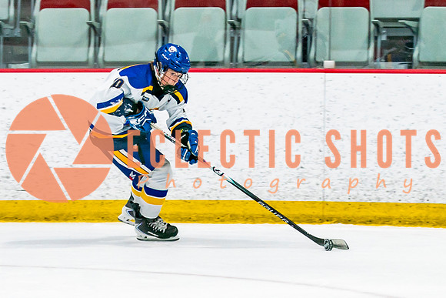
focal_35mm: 343
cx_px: 128
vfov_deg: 4.0
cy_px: 222
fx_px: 4250
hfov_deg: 6.0
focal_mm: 105
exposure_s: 1/640
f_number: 3.2
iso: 400
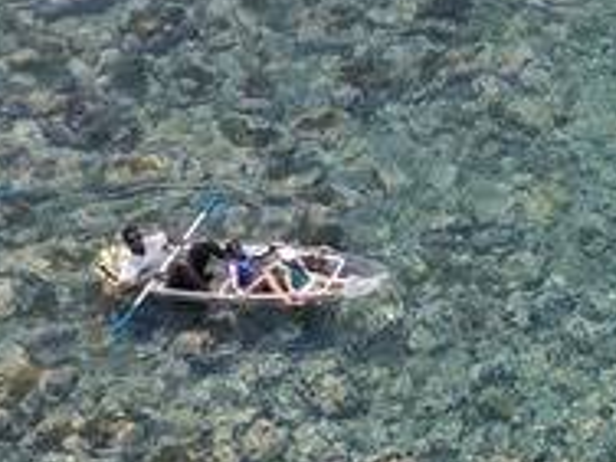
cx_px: 1497
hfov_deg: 10.4
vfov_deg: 9.1
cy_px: 210
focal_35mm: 163
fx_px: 2901
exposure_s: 1/4000
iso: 240
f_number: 1.8
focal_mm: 8.67
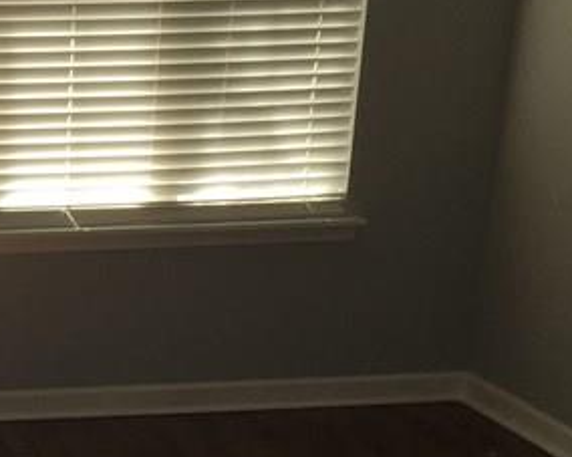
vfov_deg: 14.3
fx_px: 1726
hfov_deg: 17.8
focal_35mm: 102
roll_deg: +0.5
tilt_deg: -24.8
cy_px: 650
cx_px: -129
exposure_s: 1/120
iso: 40
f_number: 2.2
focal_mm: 4.15
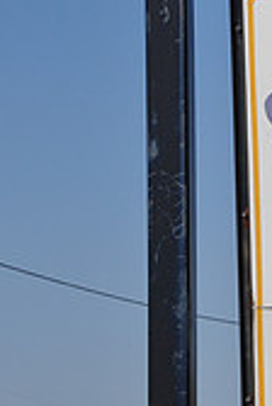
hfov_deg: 4.5
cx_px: 600
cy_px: 252
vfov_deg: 6.8
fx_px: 3397
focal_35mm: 301
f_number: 11
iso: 200
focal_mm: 58
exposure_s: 1/500
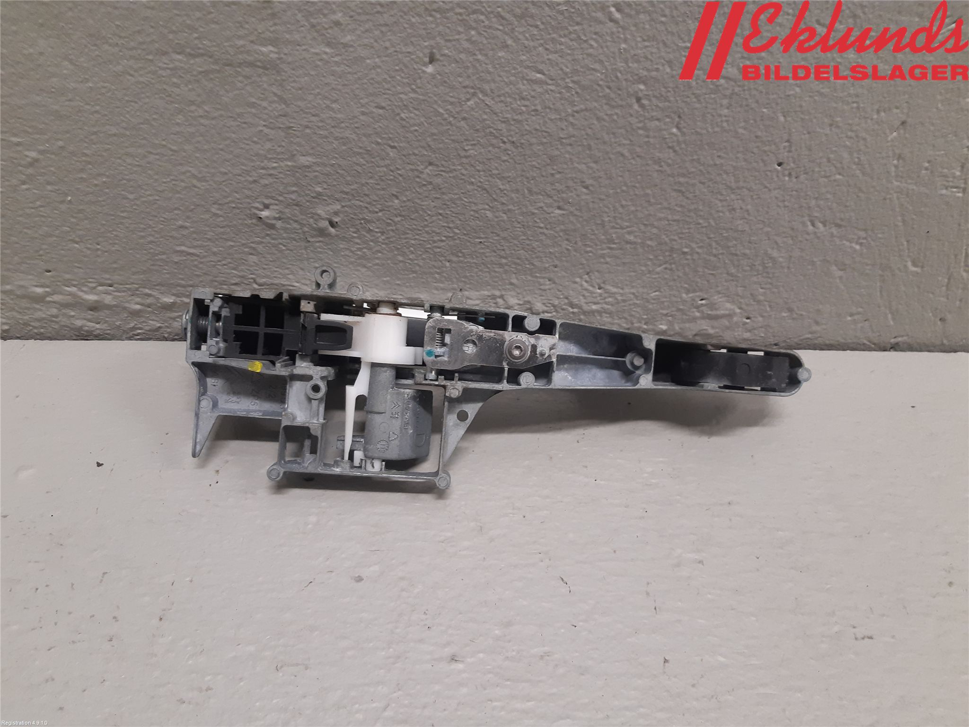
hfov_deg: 67.3
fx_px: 728
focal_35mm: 26
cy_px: 364
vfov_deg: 53.1
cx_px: 484
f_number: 1.7
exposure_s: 1/50
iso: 160
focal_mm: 3.93
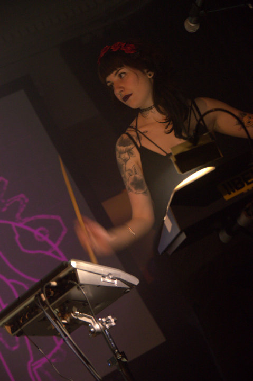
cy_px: 190
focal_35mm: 75
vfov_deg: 27.0
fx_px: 792
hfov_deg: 18.2
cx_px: 126
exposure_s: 1/40
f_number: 2.8
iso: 800
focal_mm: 50
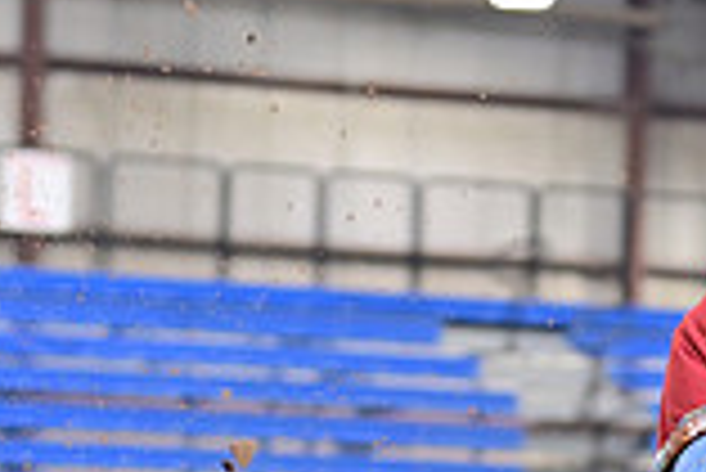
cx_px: 657
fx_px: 7616
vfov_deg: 3.5
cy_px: 766
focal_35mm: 388
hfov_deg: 5.3
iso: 2000
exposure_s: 1/250
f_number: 3.2
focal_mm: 105
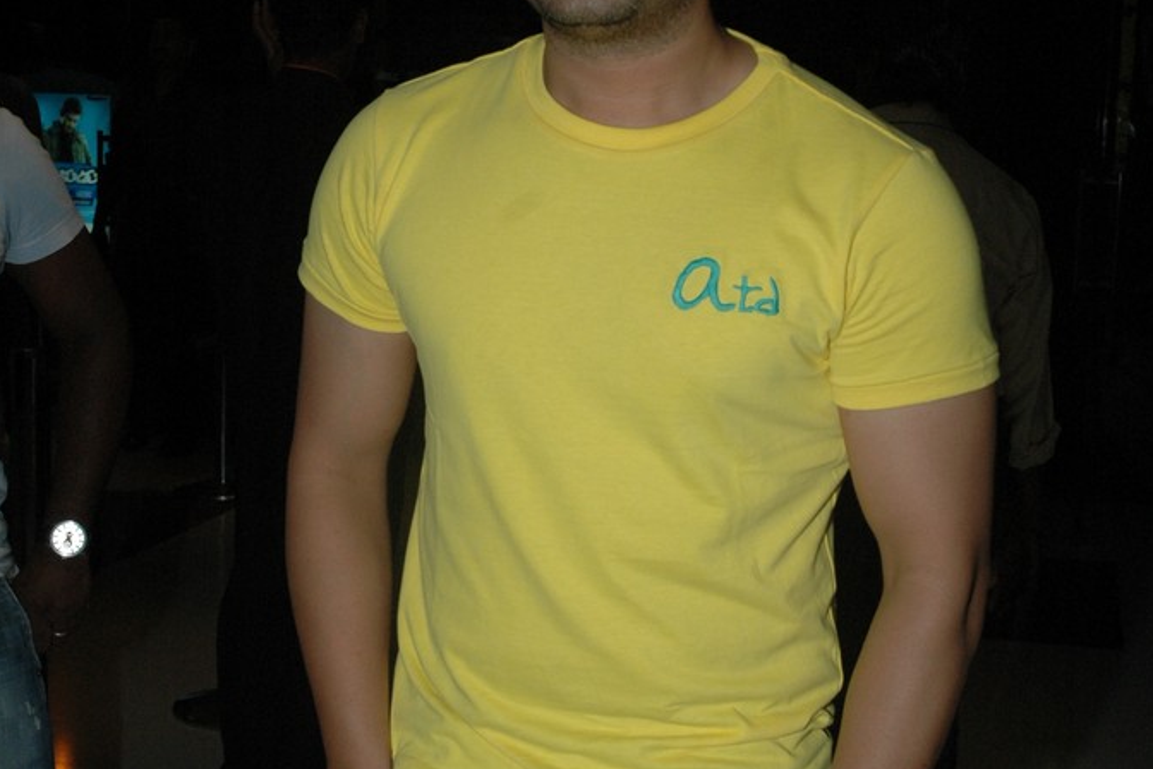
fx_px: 2266
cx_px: 576
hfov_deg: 28.5
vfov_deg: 19.2
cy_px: 427
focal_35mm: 71
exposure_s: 1/125
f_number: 7.1
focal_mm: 31
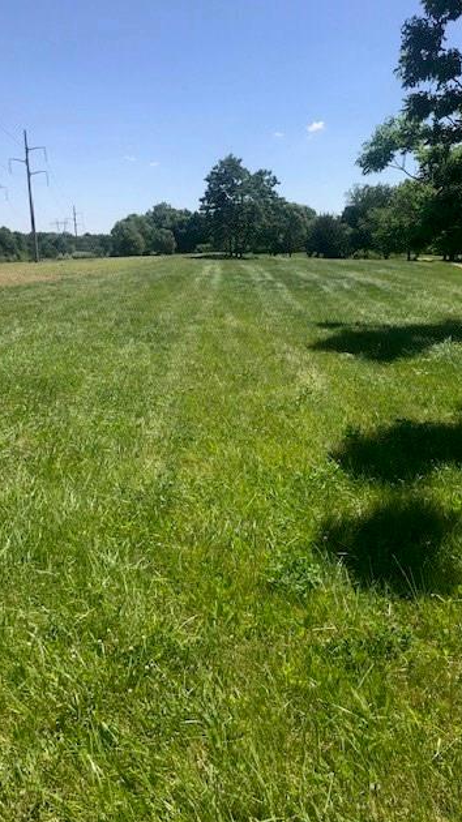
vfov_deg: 62.6
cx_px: 244
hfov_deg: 37.7
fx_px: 676
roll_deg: +0.2
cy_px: 416
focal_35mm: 31
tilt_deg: -13.5
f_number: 1.8
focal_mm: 3.99
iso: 20
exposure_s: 1/2227
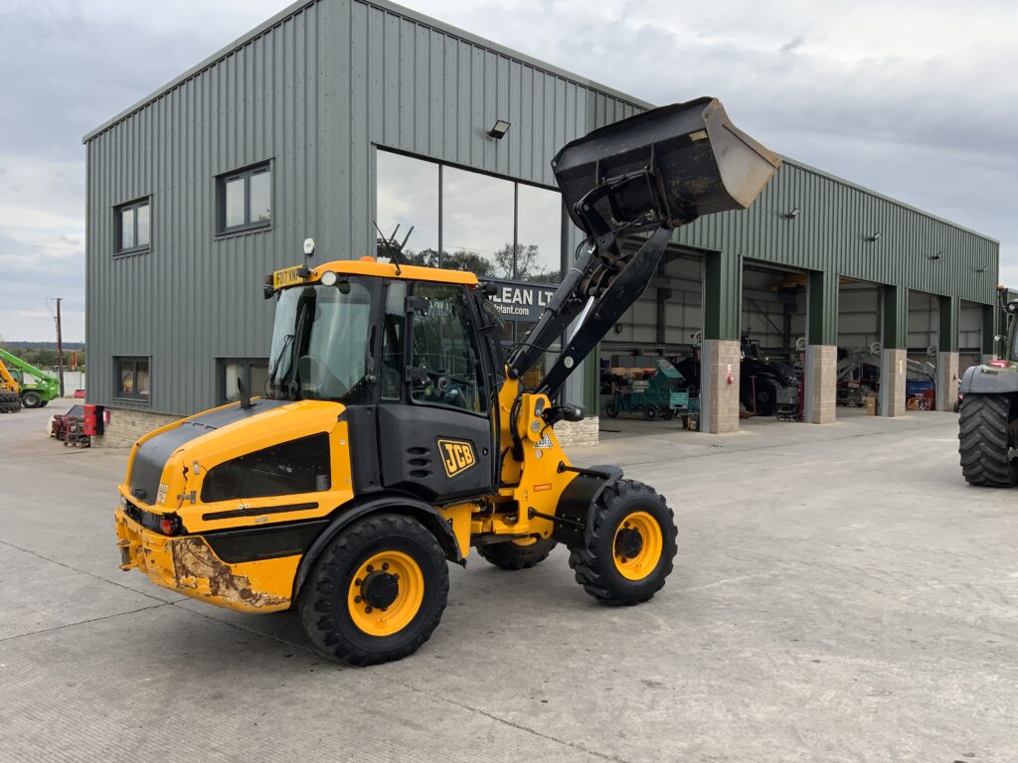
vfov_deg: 48.2
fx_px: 853
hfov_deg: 61.7
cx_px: 509
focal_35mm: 29
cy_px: 382
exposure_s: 1/519
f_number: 1.8
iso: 16
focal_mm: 3
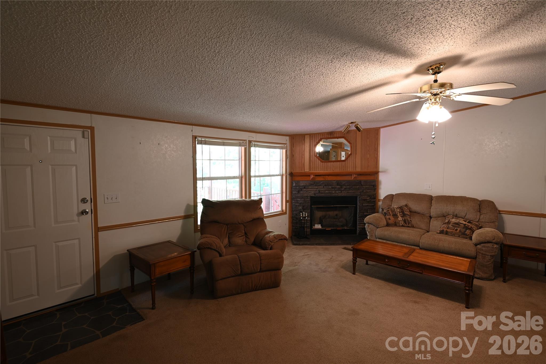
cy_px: 182
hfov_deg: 95.0
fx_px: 250
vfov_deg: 72.1
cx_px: 273
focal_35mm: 16
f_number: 4
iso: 100
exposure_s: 1/4
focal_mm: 16.5
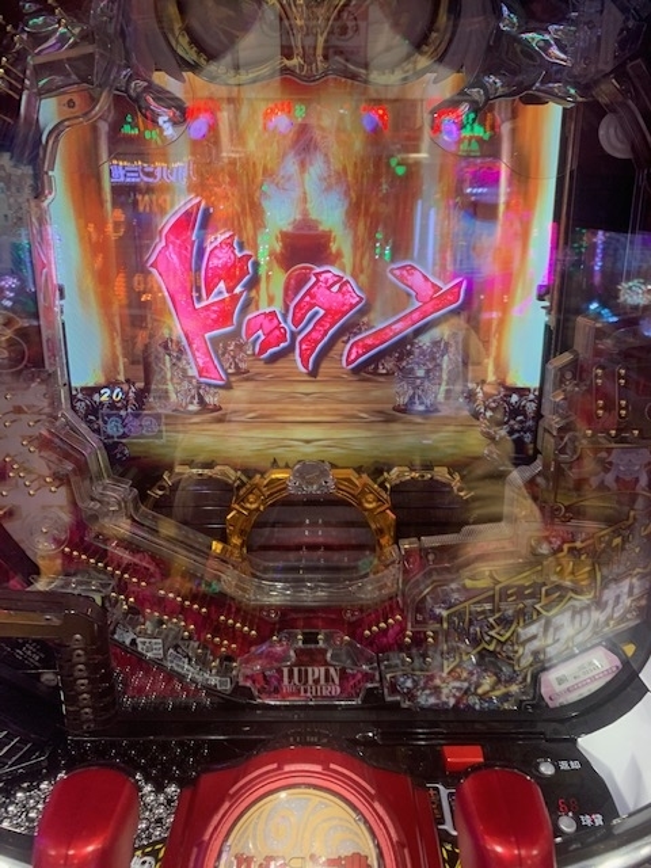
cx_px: 326
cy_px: 434
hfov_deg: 53.1
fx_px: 652
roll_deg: +1.1
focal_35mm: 26
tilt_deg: -11.2
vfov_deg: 67.3
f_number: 1.8
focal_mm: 4.25
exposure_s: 1/54
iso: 100
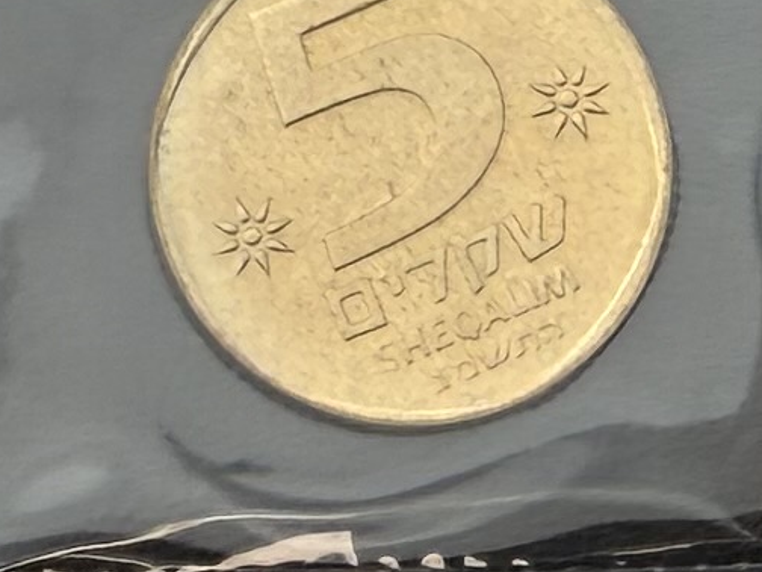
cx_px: 996
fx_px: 4226
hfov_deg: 10.1
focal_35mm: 192
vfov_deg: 7.7
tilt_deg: -79.9
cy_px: 70
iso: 40
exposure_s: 1/177
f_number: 2.2
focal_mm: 2.22
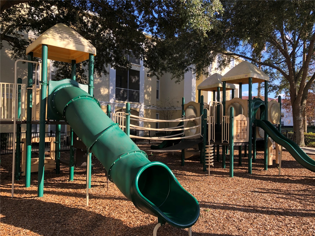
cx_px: 158
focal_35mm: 28
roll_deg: -2.3
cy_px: 118
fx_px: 255
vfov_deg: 49.7
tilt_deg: -0.5
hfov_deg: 63.4
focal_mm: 3.99
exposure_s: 1/333
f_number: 1.8
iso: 20
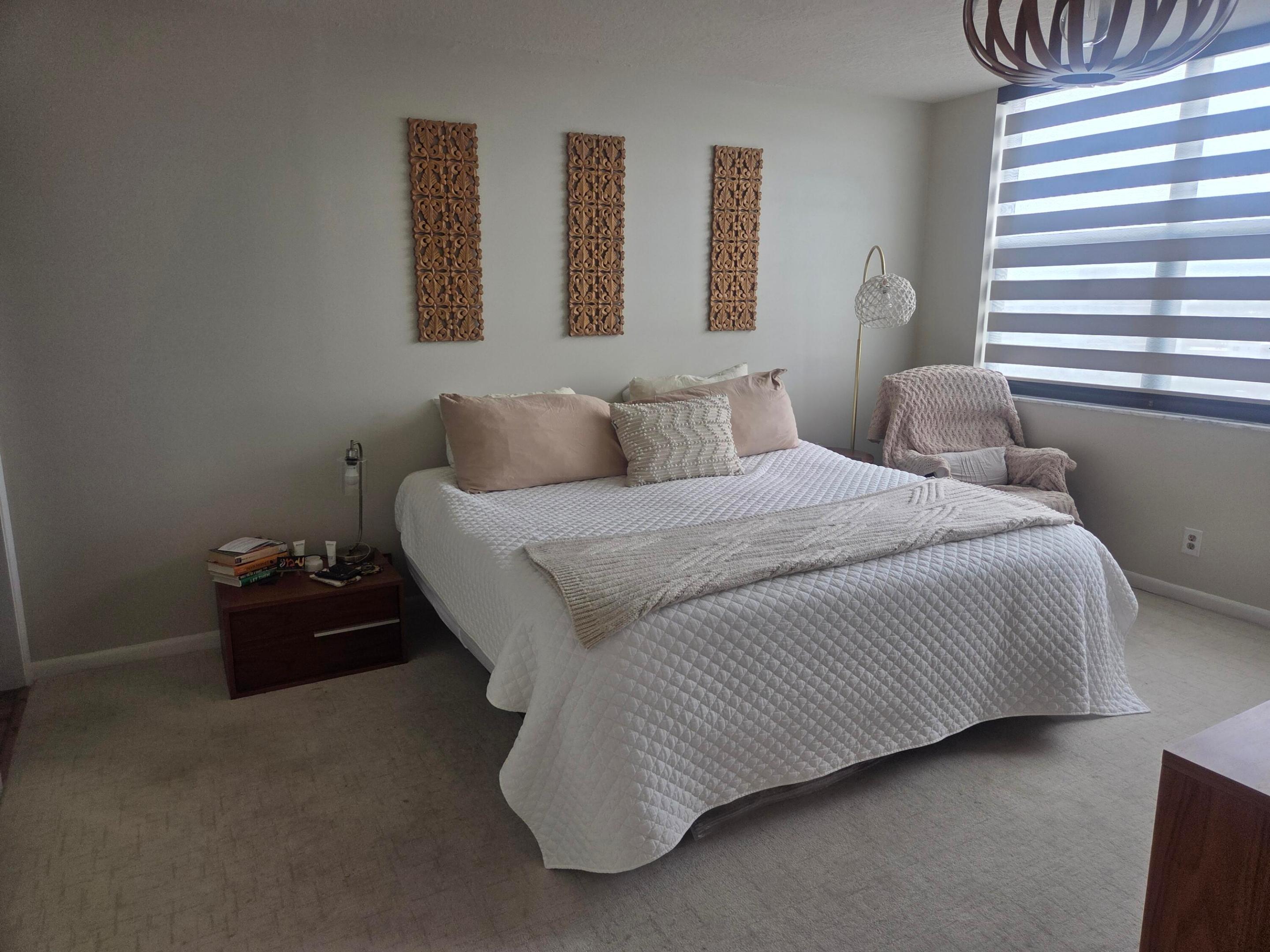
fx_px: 844
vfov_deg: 58.9
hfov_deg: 73.9
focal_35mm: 23
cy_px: 476
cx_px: 635
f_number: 1.8
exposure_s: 1/180
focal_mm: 5.4
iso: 80
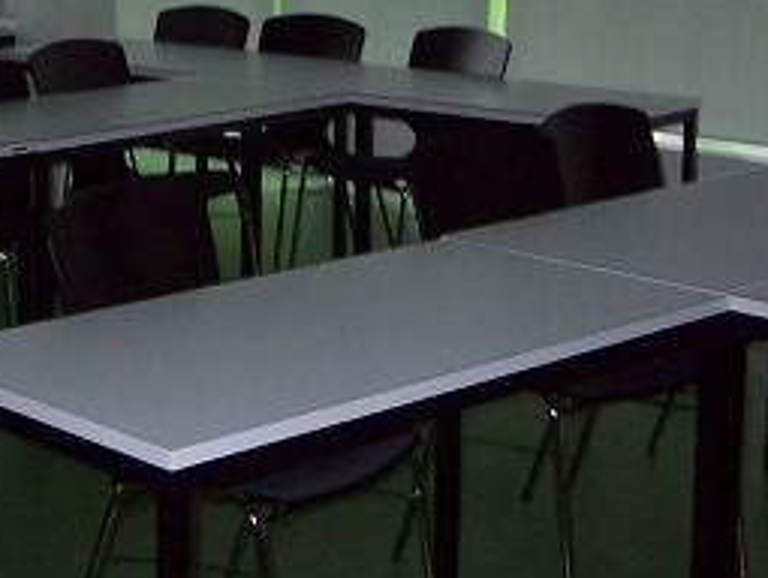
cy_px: 90
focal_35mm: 83
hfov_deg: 23.3
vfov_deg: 17.6
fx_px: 1844
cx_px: 211
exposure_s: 1/30
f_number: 2.8
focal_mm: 3.8
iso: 200
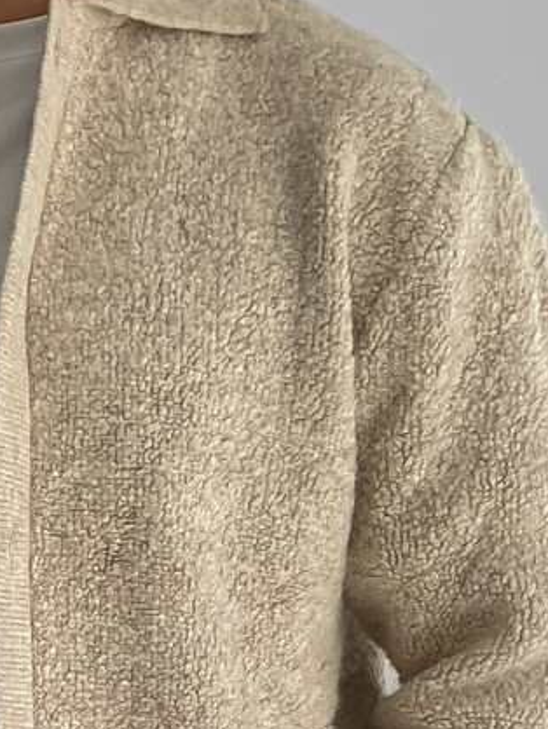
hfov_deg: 13.2
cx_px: 5
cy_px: 1186
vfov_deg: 15.8
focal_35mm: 111
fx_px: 2341
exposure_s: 1/180
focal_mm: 3
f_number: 1.8
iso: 16
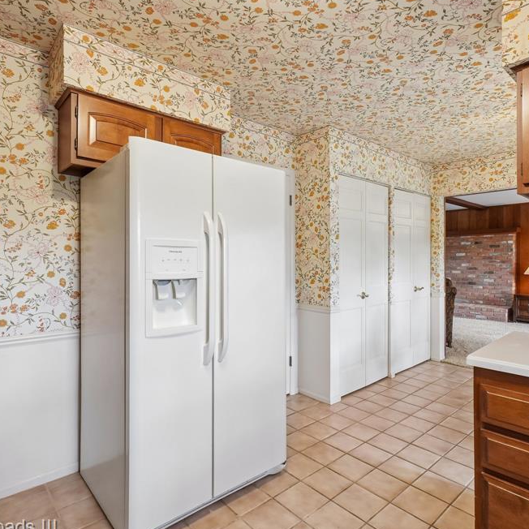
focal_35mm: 20
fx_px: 346
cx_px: 269
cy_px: 264
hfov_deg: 74.8
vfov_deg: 74.8
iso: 400
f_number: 8
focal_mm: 10
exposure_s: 1/15
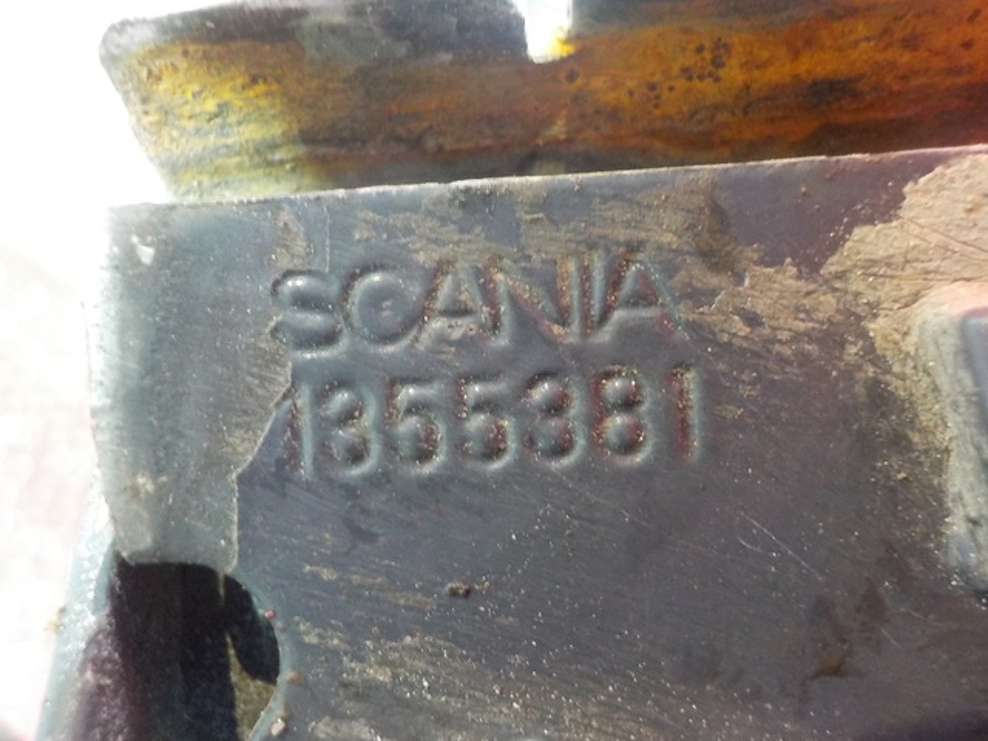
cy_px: 370
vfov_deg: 46.8
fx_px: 856
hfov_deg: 60.0
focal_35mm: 30
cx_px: 494
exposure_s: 1/5
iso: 800
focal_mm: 4.1
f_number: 3.3
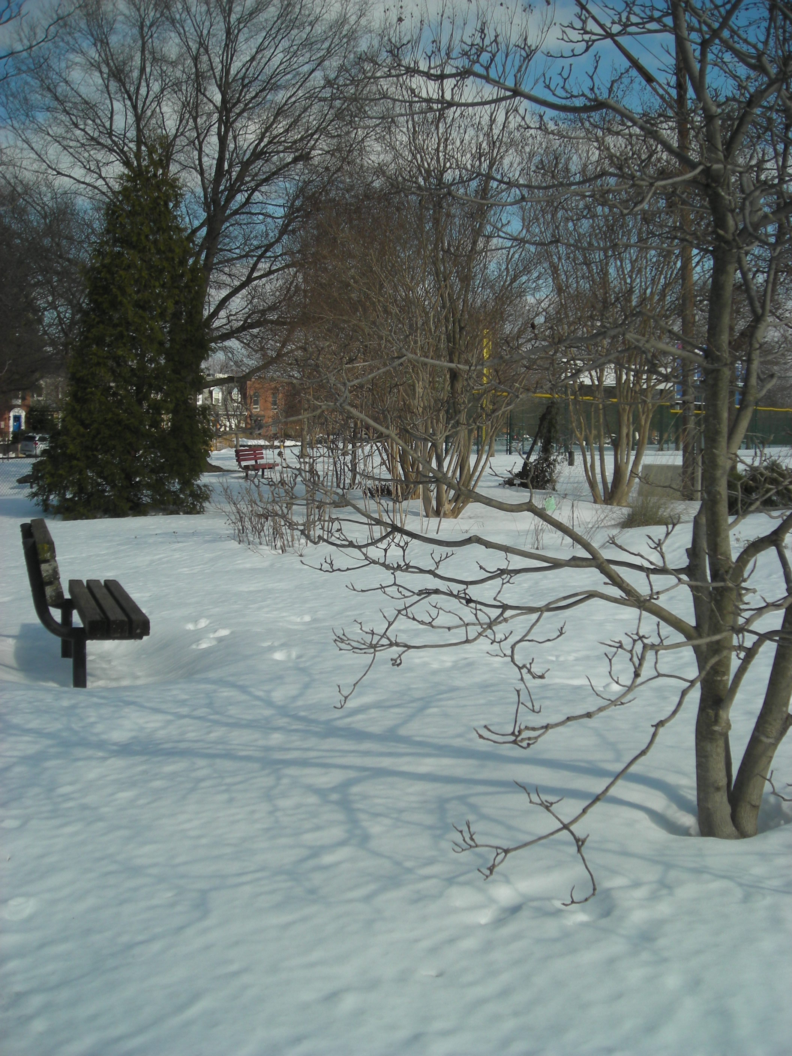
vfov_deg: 49.0
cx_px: 396
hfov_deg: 37.7
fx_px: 1159
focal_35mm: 38
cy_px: 528
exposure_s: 1/326
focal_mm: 6.3
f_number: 6.4
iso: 50
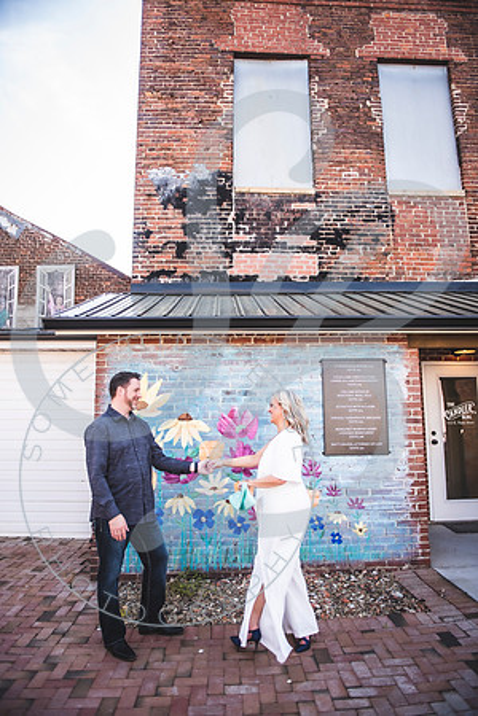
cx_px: 239
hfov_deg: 53.1
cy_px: 358
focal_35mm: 24
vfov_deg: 73.7
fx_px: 478
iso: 100
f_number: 2.8
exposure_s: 1/400
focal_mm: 24
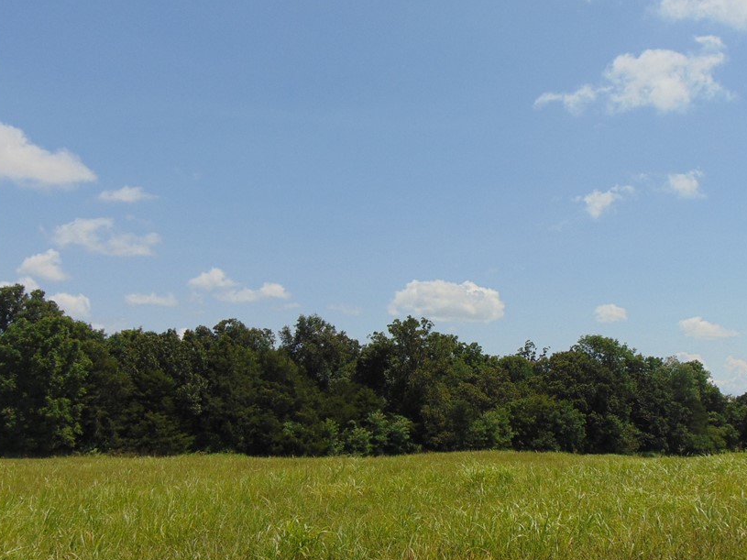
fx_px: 949
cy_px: 336
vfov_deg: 32.8
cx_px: 459
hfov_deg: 42.7
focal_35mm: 44
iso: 80
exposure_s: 1/400
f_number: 8.3
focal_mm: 6.3
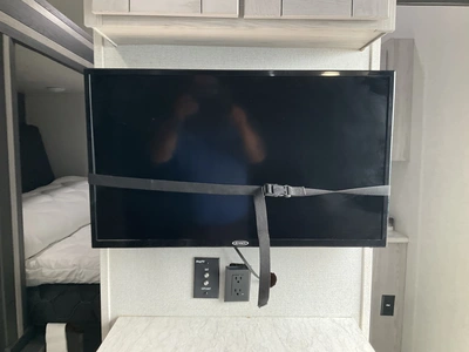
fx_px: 393
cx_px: 234
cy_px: 176
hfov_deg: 61.7
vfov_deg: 48.2
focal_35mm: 29
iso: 100
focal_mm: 3
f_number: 1.8
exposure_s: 1/60
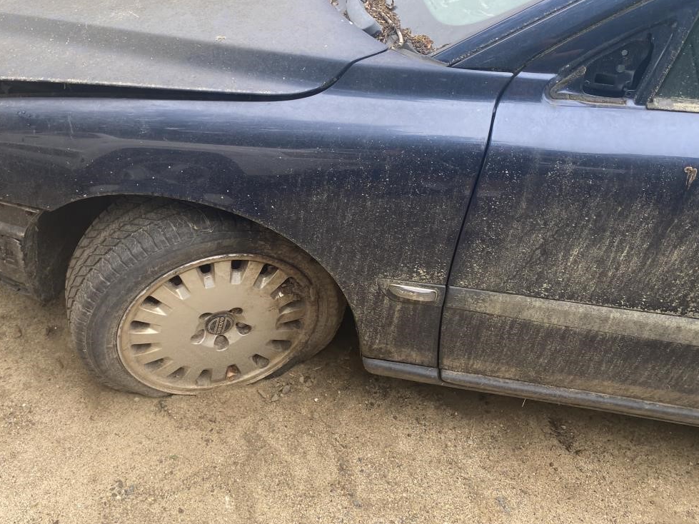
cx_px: 282
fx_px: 686
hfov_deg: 53.6
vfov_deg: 41.6
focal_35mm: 34
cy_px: 215
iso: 32
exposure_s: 1/164
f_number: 1.8
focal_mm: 4.25
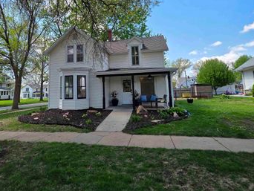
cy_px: 73
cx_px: 111
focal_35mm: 19
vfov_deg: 67.8
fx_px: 140
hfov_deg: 84.2
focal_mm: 2.2
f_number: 1.9
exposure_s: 1/989
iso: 40
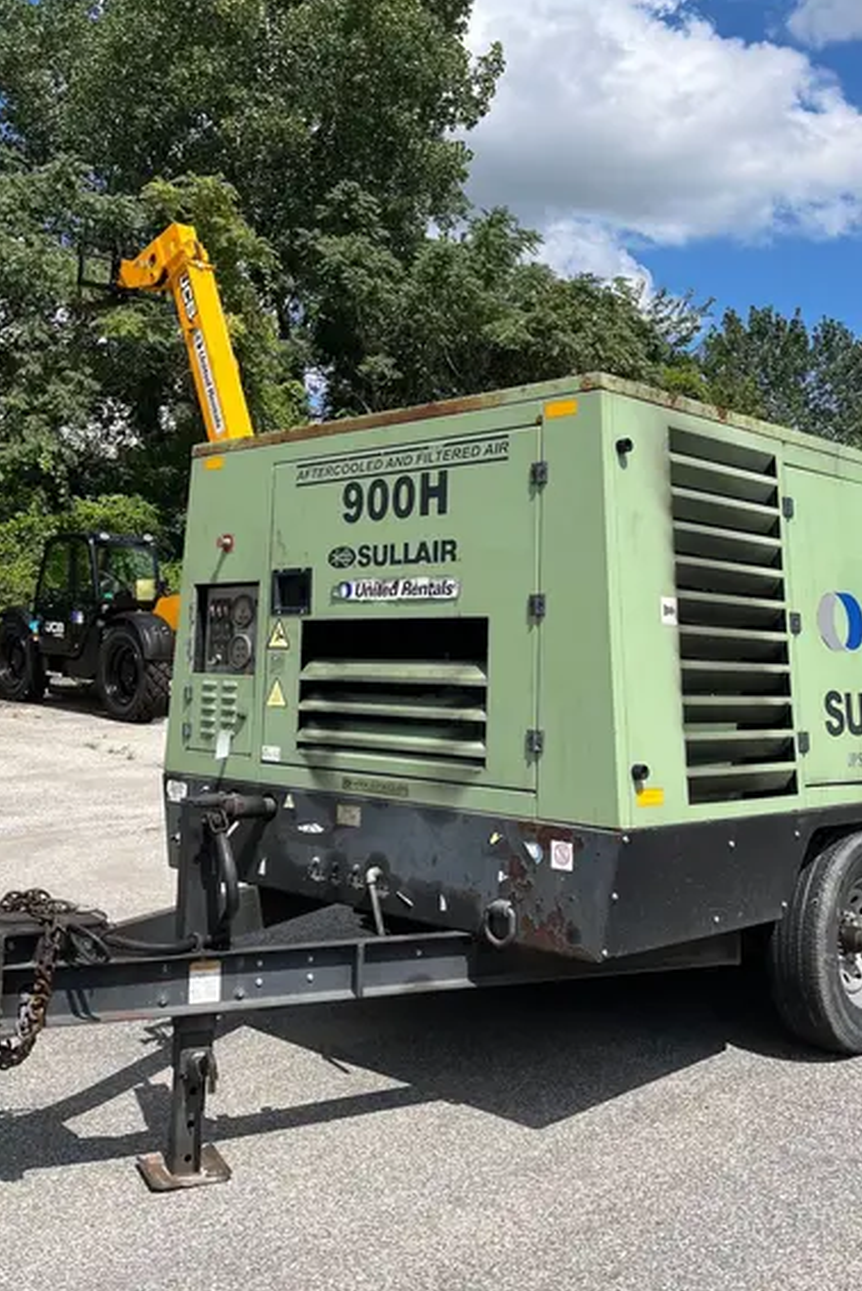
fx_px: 1255
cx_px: 452
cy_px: 530
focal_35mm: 35
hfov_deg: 37.9
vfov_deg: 54.1
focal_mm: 5.1
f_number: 1.6
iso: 50
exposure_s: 1/4484
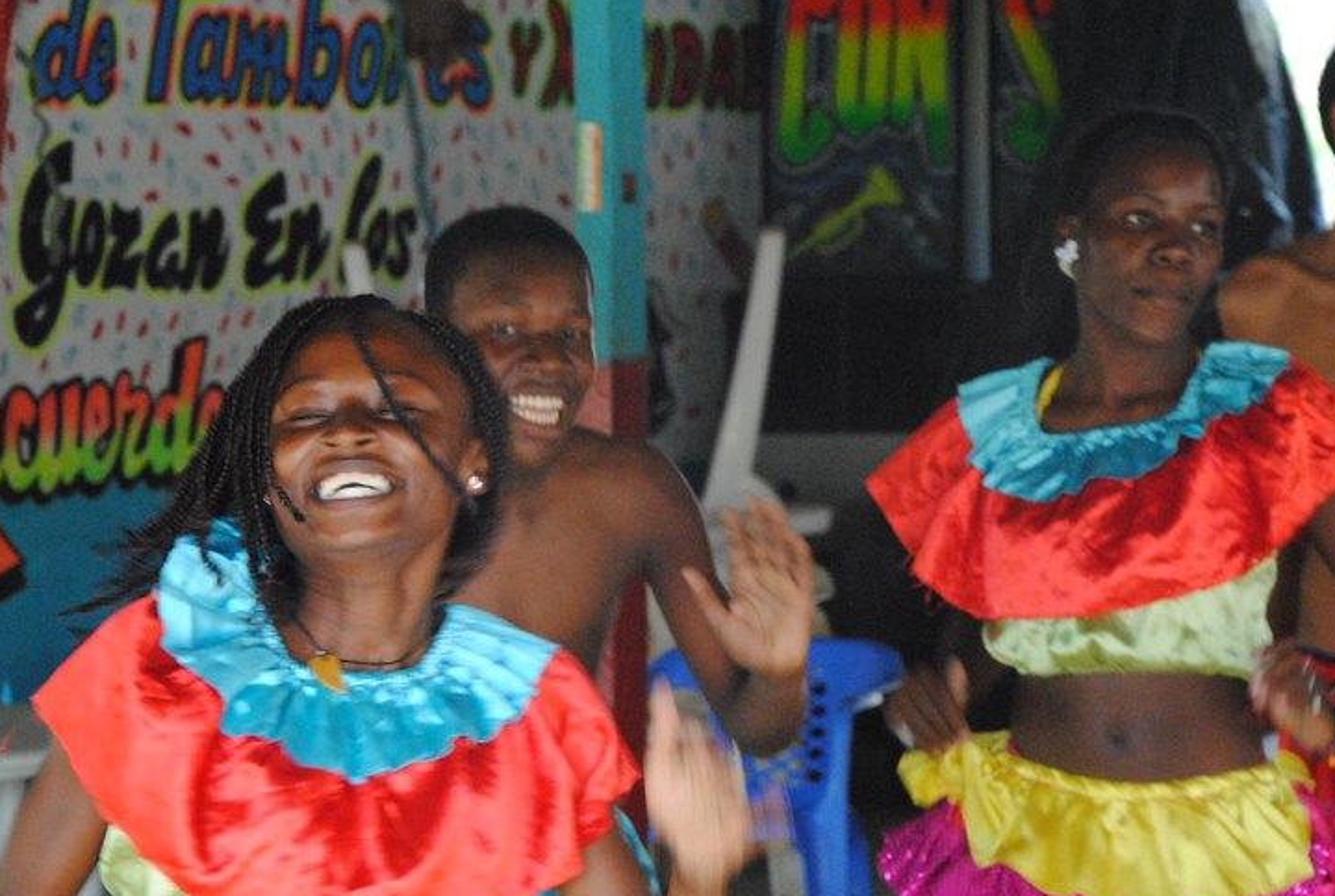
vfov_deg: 9.9
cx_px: 677
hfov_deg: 14.7
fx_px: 5187
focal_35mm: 140
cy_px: 488
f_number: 5.3
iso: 1600
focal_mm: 75
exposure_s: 1/80
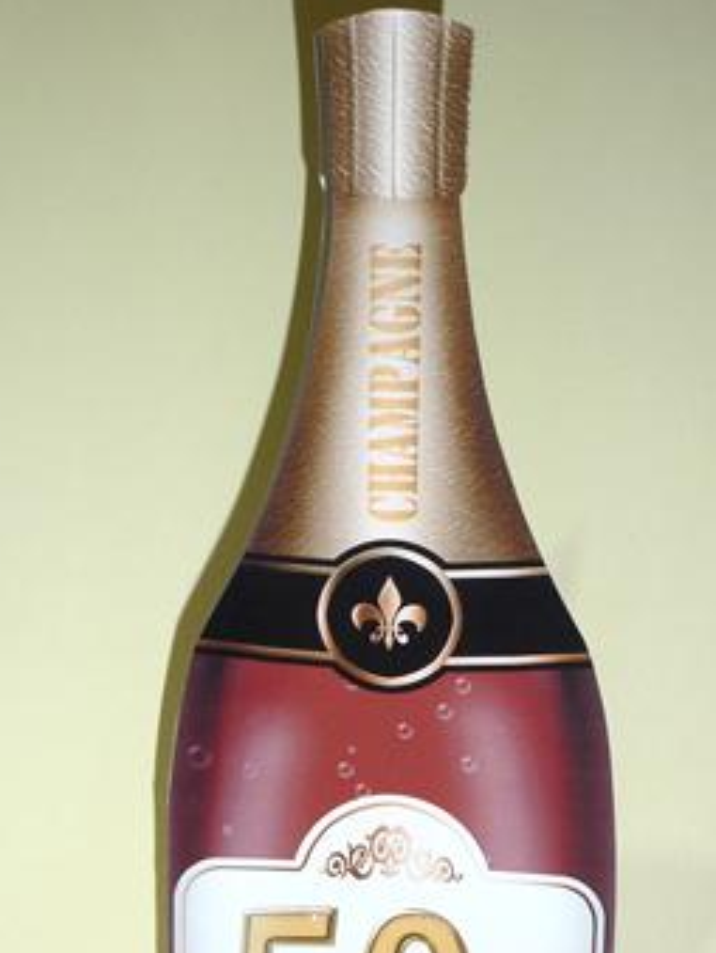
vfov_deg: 24.9
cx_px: 369
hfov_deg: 18.9
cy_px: 623
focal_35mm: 78
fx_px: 2148
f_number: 3.9
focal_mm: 9.1
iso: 100
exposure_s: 1/30
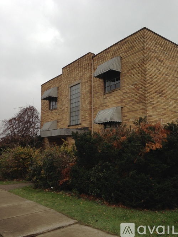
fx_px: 226
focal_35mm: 33
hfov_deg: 42.9
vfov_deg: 55.4
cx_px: 89
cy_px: 118
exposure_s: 1/136
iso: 50
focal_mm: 4.13
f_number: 2.4
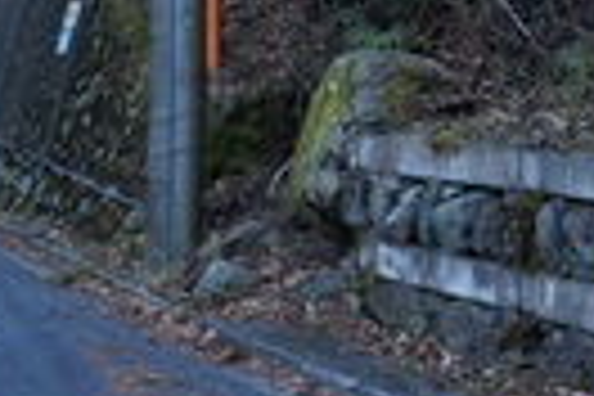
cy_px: 137
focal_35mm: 104
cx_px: -356
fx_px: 1722
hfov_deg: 17.2
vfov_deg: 13.1
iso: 160
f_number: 4
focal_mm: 19.1
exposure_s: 1/60
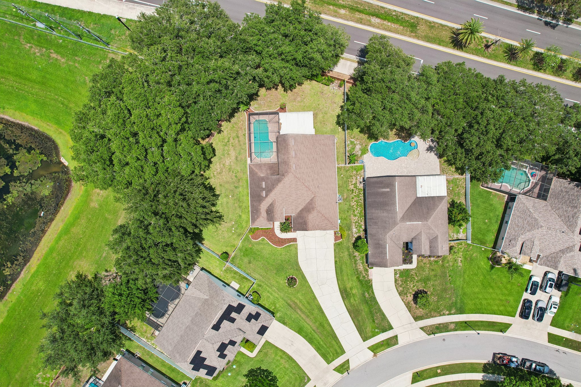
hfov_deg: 78.6
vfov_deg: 57.2
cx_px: 290
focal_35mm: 22
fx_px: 355
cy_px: 194
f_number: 2.8
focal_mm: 8.4
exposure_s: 1/3000
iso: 160
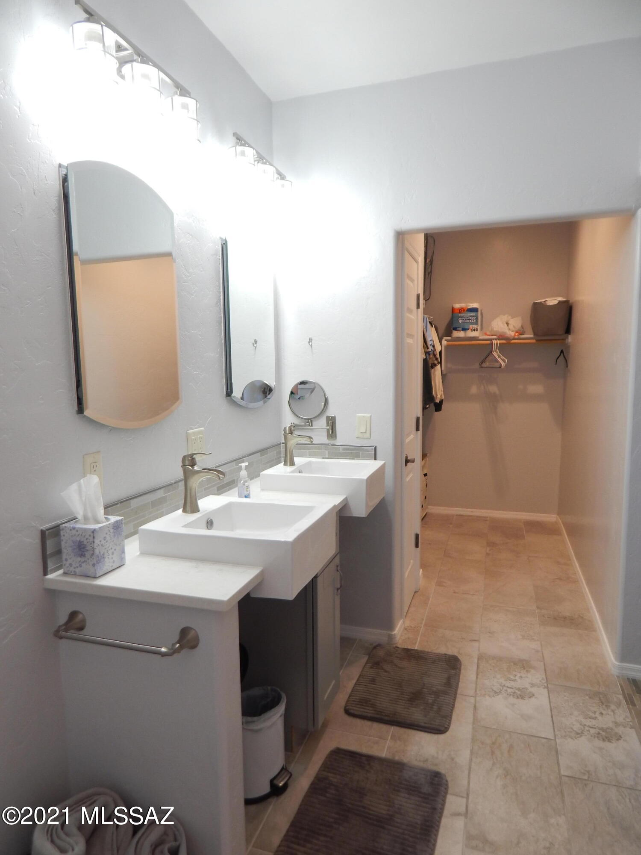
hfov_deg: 58.9
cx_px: 320
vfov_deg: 73.9
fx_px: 568
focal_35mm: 23
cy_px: 428
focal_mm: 4
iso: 140
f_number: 3
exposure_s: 1/30
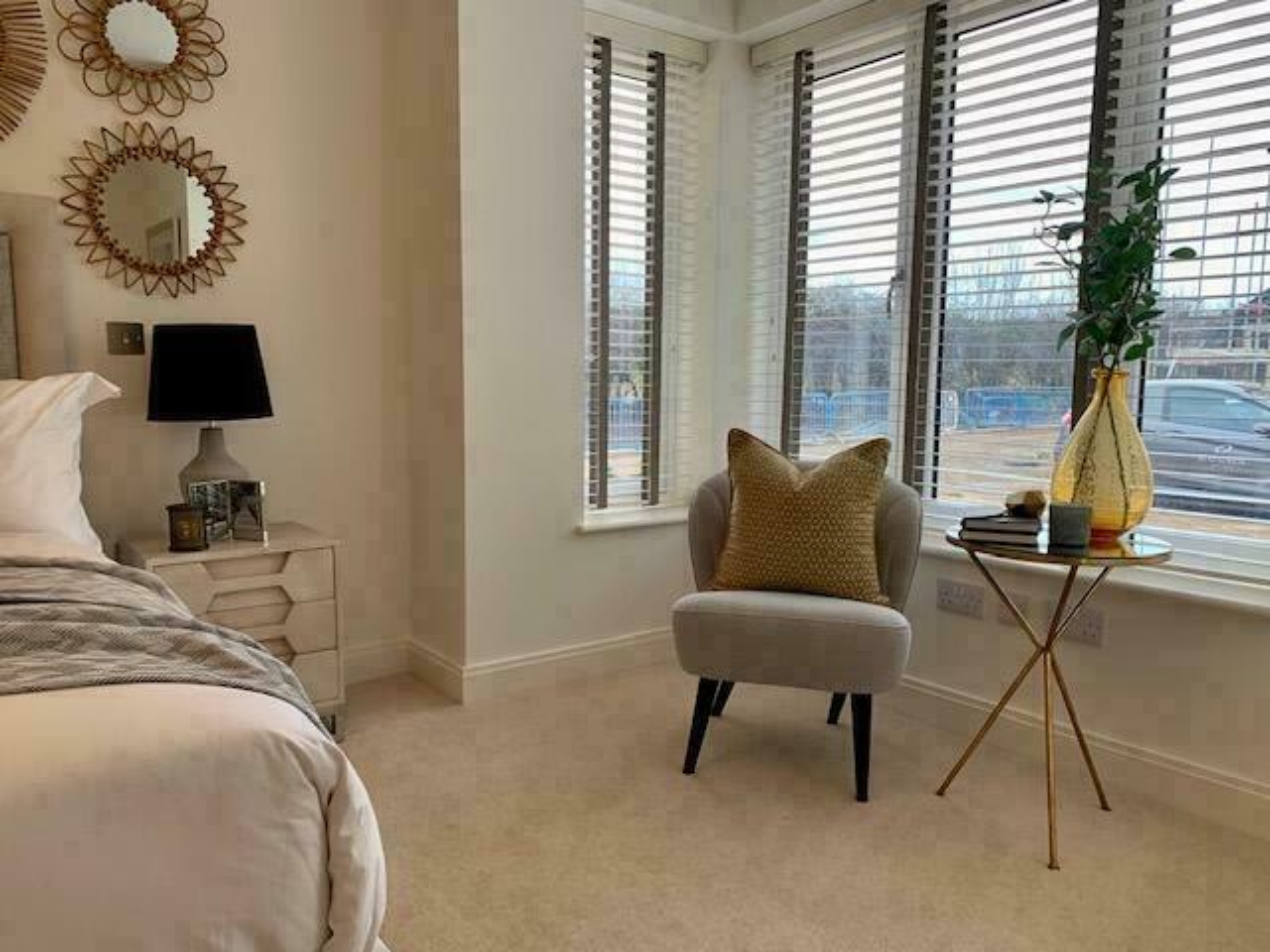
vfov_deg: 53.1
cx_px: 635
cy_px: 476
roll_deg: -0.2
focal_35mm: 26
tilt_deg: -7.1
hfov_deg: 67.3
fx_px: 954
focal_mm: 4.25
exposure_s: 1/50
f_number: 1.8
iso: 50
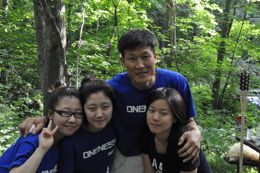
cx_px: 130
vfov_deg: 23.7
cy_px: 86
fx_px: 411
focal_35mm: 57
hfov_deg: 35.1
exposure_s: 1/60
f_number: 11
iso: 2000
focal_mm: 38
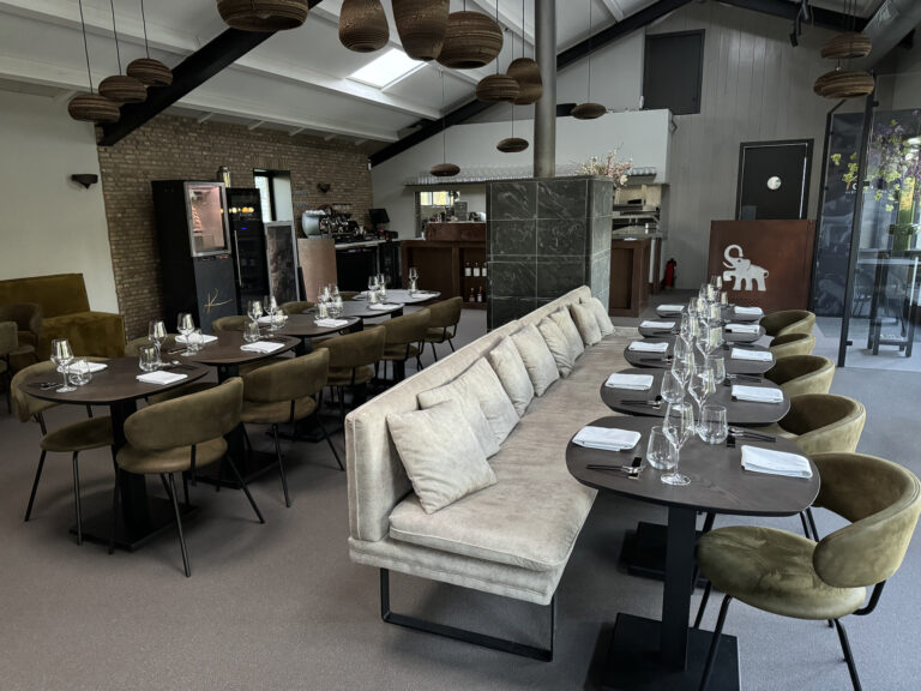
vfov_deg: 56.8
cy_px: 346
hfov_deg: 71.6
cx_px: 460
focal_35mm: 24
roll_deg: +0.8
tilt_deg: -11.9
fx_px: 639
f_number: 1.78
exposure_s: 1/51
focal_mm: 6.76
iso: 800
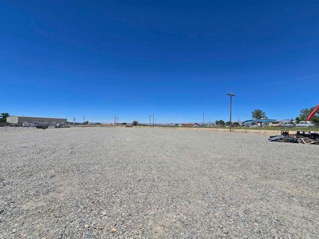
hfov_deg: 106.2
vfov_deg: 89.9
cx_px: 160
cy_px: 120
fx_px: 120
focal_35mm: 13
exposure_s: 1/3372
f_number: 2.2
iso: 50
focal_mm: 2.2
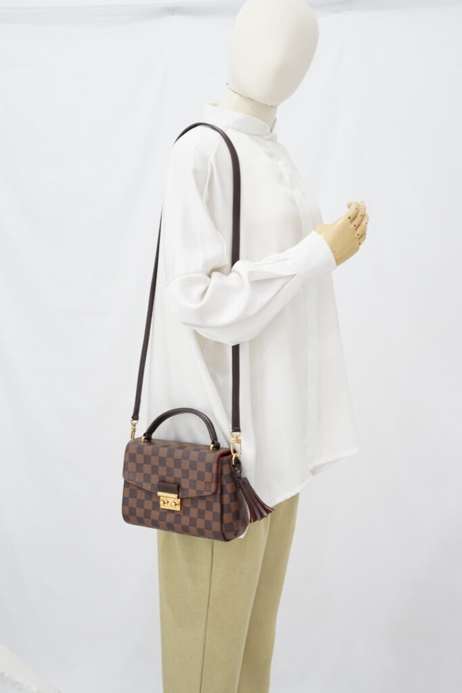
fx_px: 962
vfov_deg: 39.6
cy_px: 346
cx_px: 231
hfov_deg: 27.0
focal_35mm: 50
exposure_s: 1/8
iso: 640
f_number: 6.3
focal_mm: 50
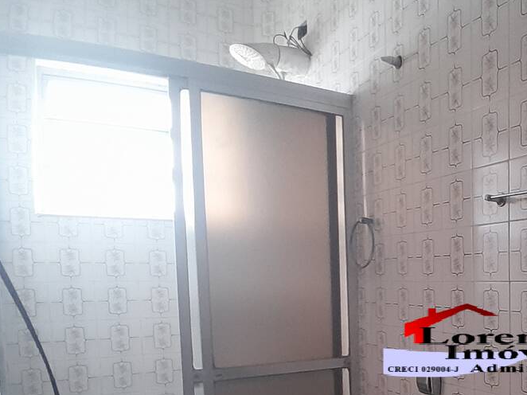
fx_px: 563
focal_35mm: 37
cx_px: 502
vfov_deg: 36.7
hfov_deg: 44.2
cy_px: 338
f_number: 2.2
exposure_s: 1/24
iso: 250
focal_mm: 1.46
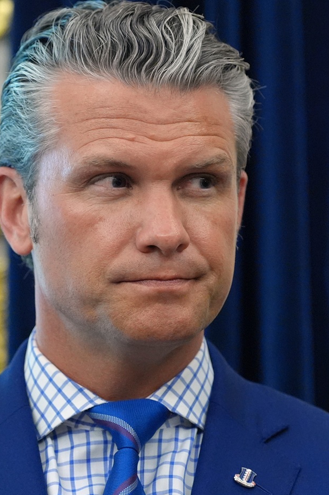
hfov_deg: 3.9
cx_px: 104
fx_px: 4787
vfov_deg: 5.9
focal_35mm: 349
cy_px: 248
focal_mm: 155
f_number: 2.8
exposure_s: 1/250
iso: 5000
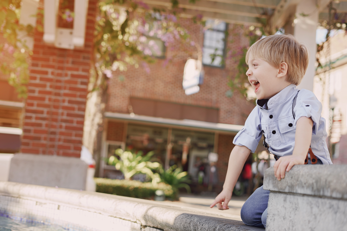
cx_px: 174
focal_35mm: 50
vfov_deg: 27.0
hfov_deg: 39.6
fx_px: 482
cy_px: 116
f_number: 2.8
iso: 100
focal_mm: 50
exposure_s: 1/200
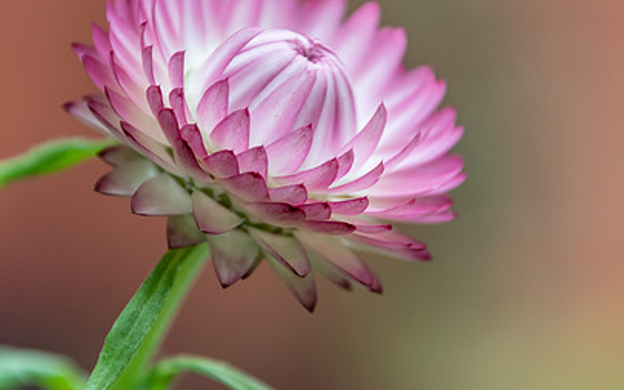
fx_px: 14850
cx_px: 214
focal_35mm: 873
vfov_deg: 1.5
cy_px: 145
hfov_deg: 2.4
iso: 400
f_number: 6.3
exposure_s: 1/400
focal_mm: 400
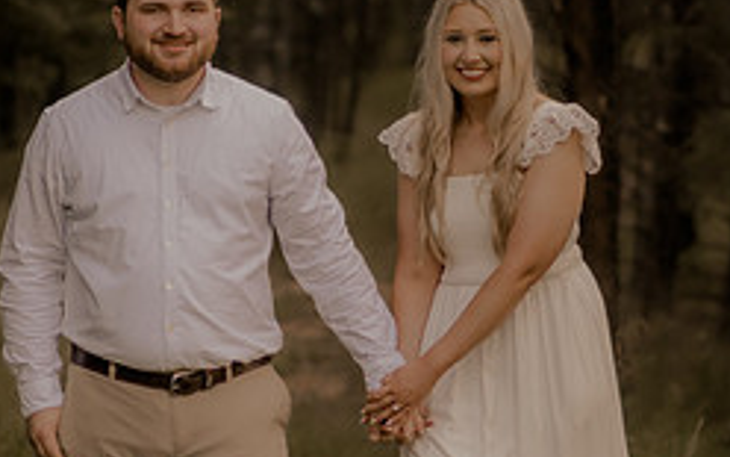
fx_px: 4417
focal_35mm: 222
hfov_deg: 9.4
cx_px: 277
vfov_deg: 5.9
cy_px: 464
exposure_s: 1/320
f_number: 2.2
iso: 200
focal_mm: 50
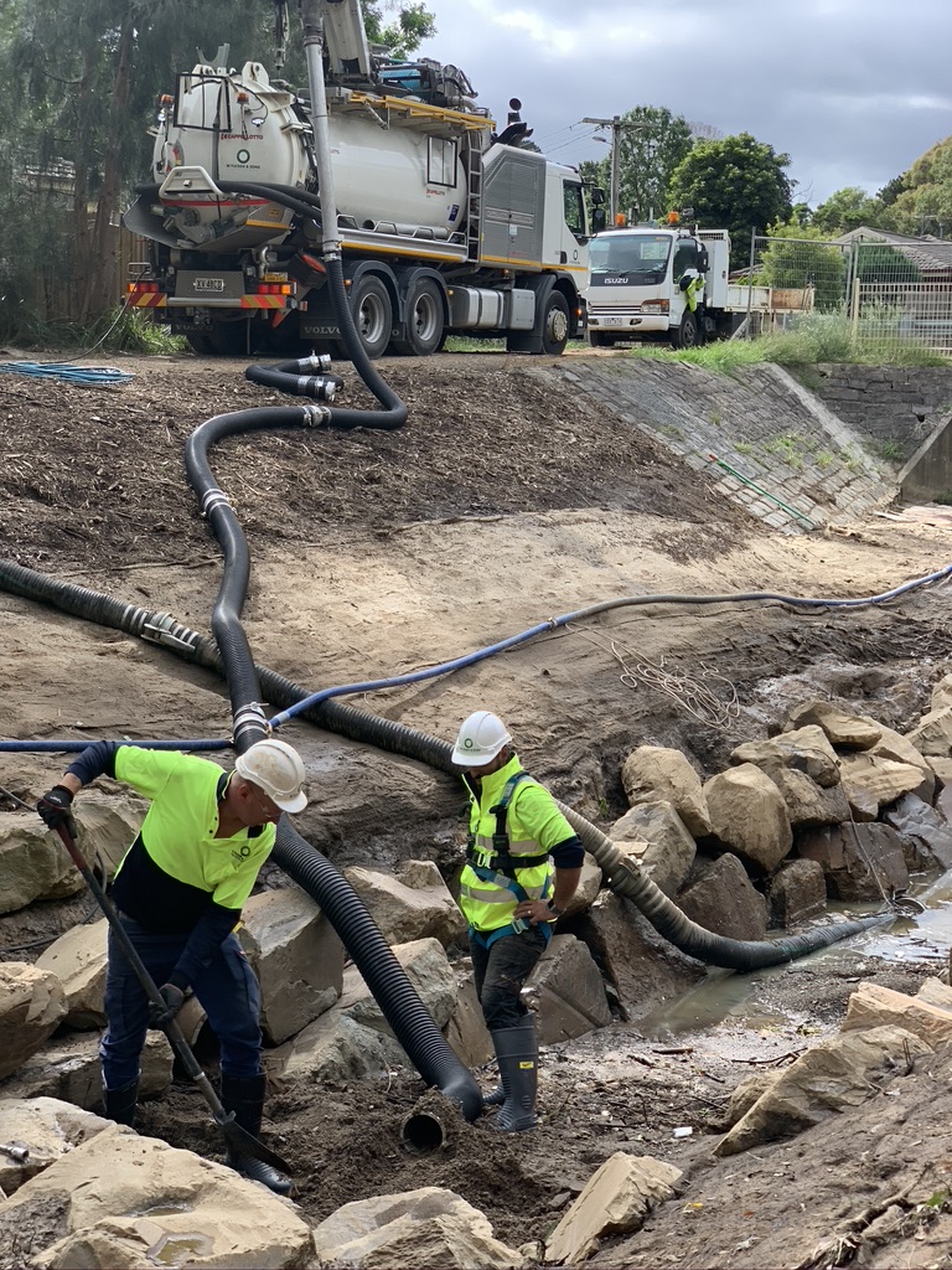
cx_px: 476
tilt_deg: -5.4
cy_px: 635
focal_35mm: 52
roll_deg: -1.9
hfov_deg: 28.0
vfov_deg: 36.8
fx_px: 1907
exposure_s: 1/326
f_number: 2.4
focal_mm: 6
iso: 16
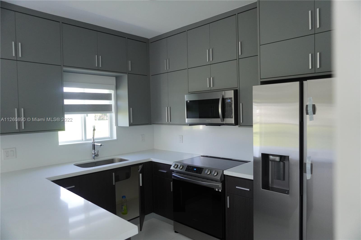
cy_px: 120
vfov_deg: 53.1
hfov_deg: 73.8
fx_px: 241
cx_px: 180
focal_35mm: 24
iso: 1000
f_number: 4
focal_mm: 16
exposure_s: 1/160
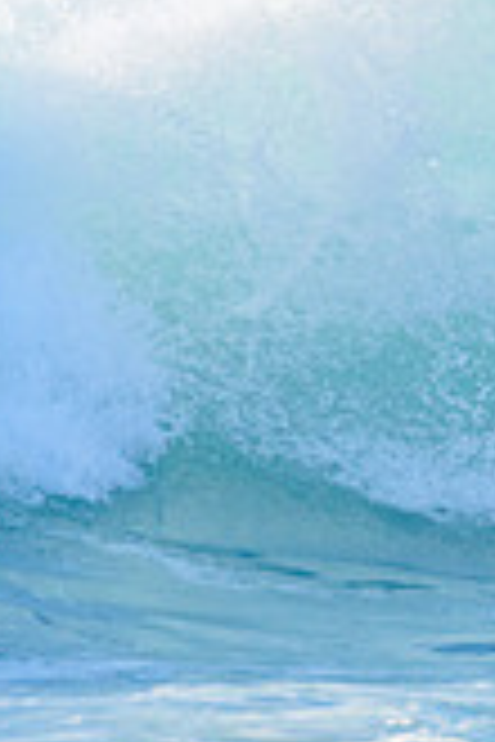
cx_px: 1062
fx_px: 36297
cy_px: 97
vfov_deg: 1.2
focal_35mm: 1760
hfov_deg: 0.8
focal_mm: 500
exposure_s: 1/2000
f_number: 5.6
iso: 500
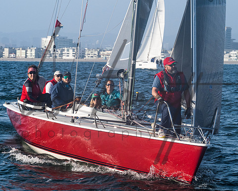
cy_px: 48
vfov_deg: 8.7
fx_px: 1247
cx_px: 144
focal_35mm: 177
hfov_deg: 10.9
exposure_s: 1/1000
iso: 400
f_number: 8
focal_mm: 104
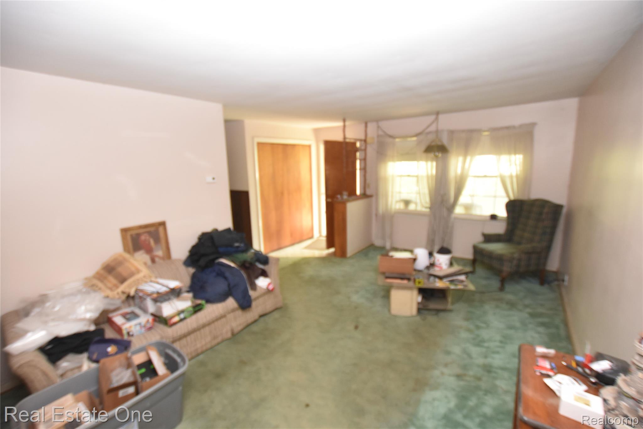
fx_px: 268
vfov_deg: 77.3
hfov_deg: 100.4
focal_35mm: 15
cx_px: 322
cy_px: 214
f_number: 3.5
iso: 1400
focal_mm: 10
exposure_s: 1/60
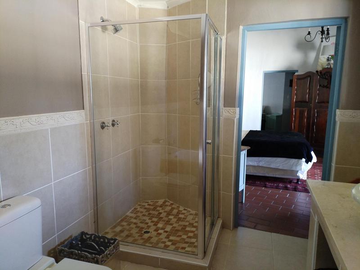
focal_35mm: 26
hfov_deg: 67.3
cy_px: 135
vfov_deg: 53.1
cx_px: 180
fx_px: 270
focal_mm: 4.25
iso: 250
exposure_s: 1/10
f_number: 1.8
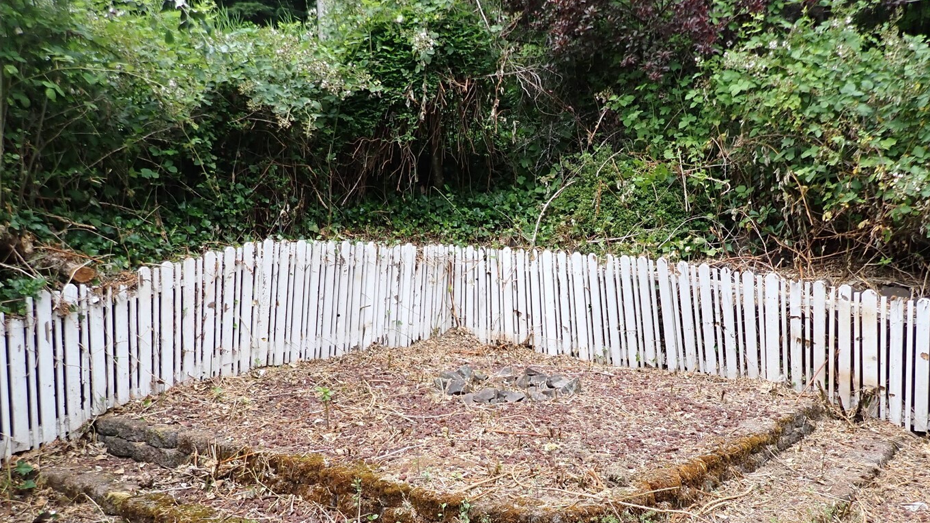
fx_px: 789
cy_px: 380
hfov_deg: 61.0
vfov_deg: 36.0
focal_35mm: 32
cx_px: 476
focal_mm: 4.5
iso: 100
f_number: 2
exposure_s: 1/160
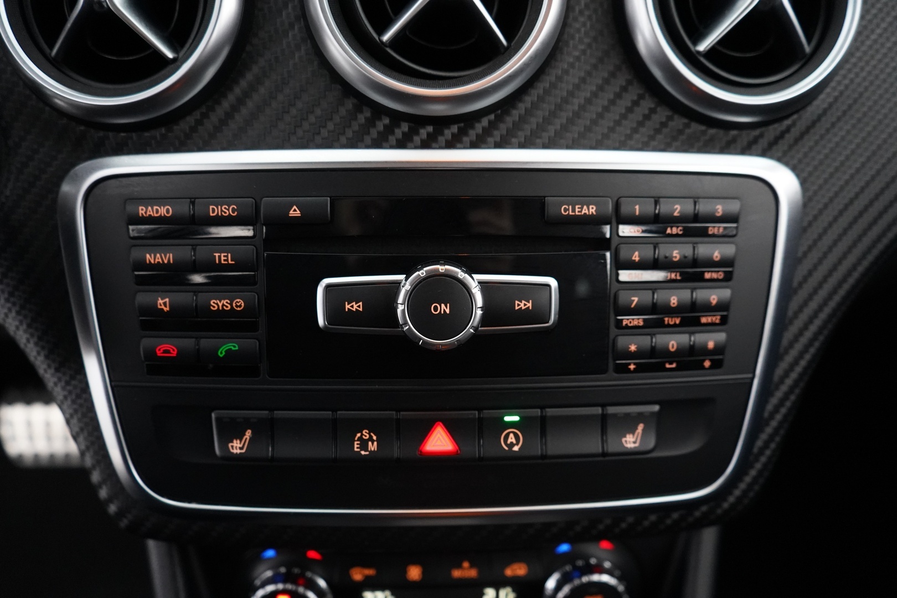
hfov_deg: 65.5
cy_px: 299
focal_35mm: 28
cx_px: 448
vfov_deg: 46.4
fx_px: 698
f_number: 3.5
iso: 6400
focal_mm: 28
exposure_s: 1/40
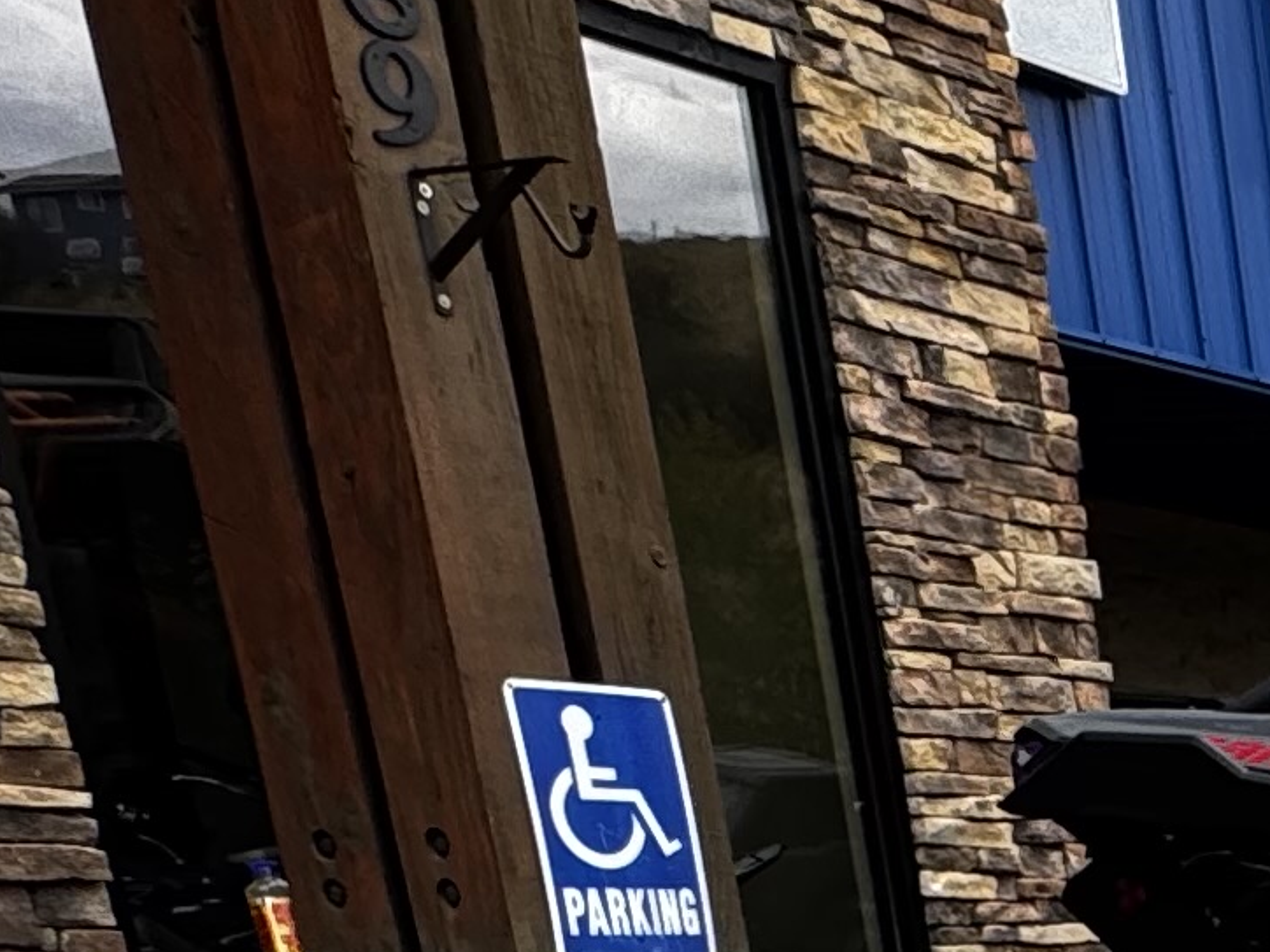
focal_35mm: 78
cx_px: 2601
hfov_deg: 17.3
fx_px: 2862
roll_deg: -0.5
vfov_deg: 15.8
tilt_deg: -18.3
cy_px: 1776
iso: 40
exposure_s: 1/245
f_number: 2.2
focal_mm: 2.22
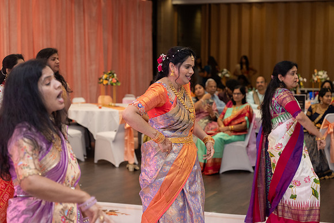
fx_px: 686
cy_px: 112
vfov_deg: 18.4
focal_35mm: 74
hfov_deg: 27.4
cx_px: 167
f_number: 3.5
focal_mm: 73
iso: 1000
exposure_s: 1/160
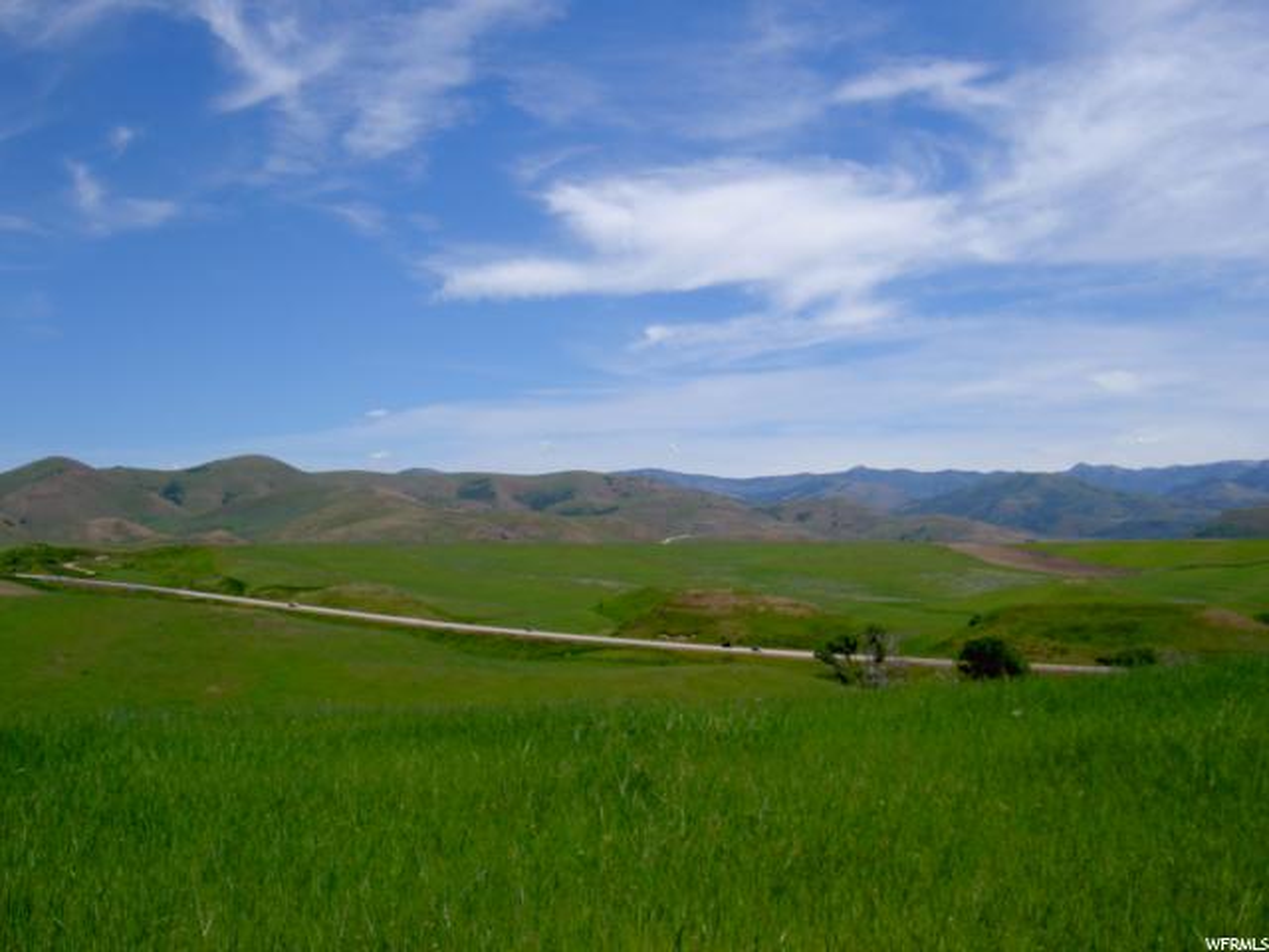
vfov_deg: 36.8
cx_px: 634
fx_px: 1430
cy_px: 476
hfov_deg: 47.9
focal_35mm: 39
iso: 100
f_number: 4.7
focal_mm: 8
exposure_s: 1/640
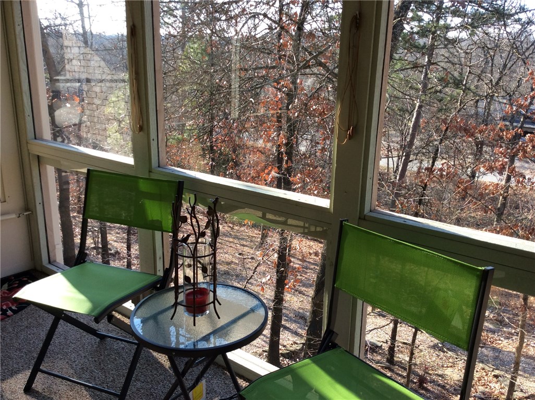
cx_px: 268
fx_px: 494
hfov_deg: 56.9
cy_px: 200
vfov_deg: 44.0
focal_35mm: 32
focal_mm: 3.3
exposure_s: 1/214
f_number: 2.4
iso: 32
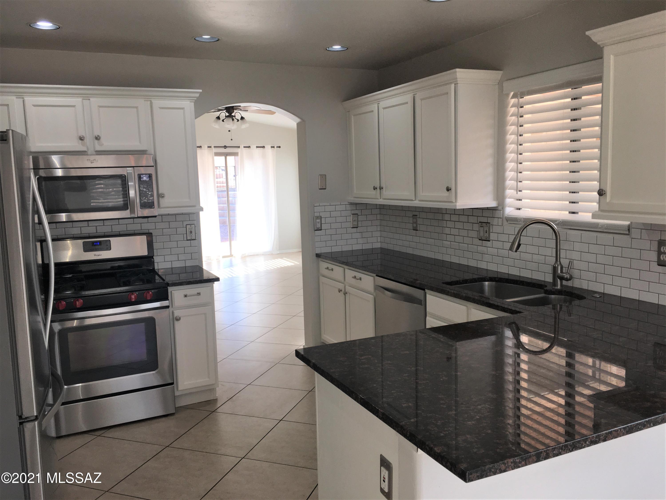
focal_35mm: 29
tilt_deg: -7.4
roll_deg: +1.1
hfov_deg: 61.7
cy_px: 250
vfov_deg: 48.2
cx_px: 333
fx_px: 558
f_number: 2.2
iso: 32
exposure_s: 1/120
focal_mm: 4.15
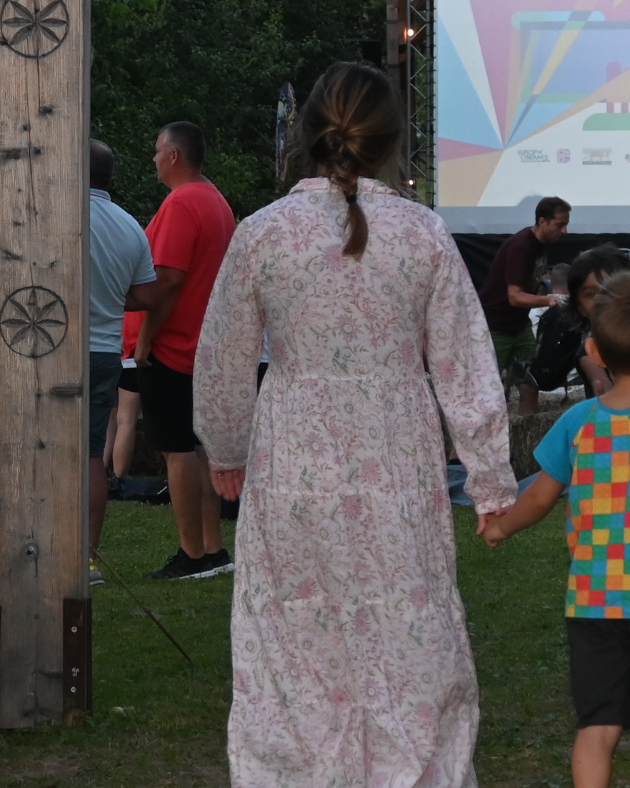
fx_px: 3728
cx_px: 311
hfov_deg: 9.7
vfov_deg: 12.0
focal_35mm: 160
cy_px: 179
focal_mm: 30
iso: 400
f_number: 4.8
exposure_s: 1/60
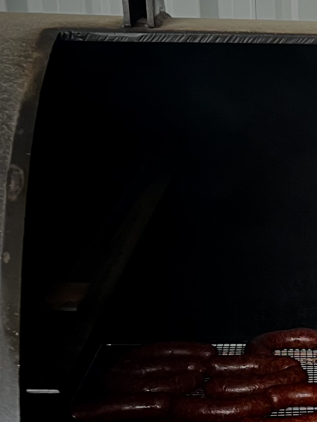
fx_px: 1123
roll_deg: -1.7
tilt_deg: -21.3
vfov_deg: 20.7
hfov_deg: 14.7
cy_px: 406
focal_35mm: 92
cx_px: 506
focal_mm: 5.7
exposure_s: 1/60
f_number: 1.5
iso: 500
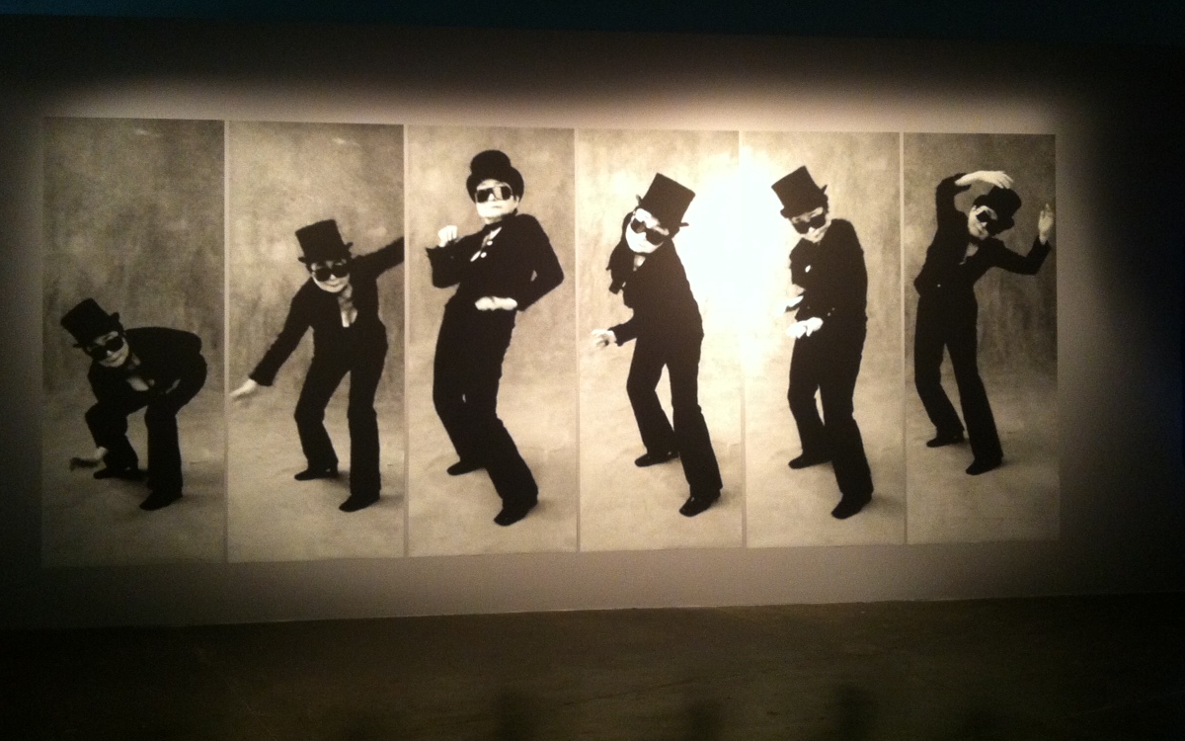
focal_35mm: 40
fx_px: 1292
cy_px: 312
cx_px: 571
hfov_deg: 49.3
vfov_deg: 31.9
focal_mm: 3.85
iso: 320
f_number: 2.8
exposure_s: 1/15
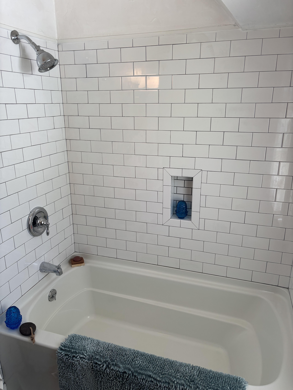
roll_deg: +0.4
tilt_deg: -17.2
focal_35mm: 26
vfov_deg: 67.3
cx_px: 146
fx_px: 293
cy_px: 195
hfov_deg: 53.1
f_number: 1.6
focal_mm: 5.96
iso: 64
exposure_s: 1/120
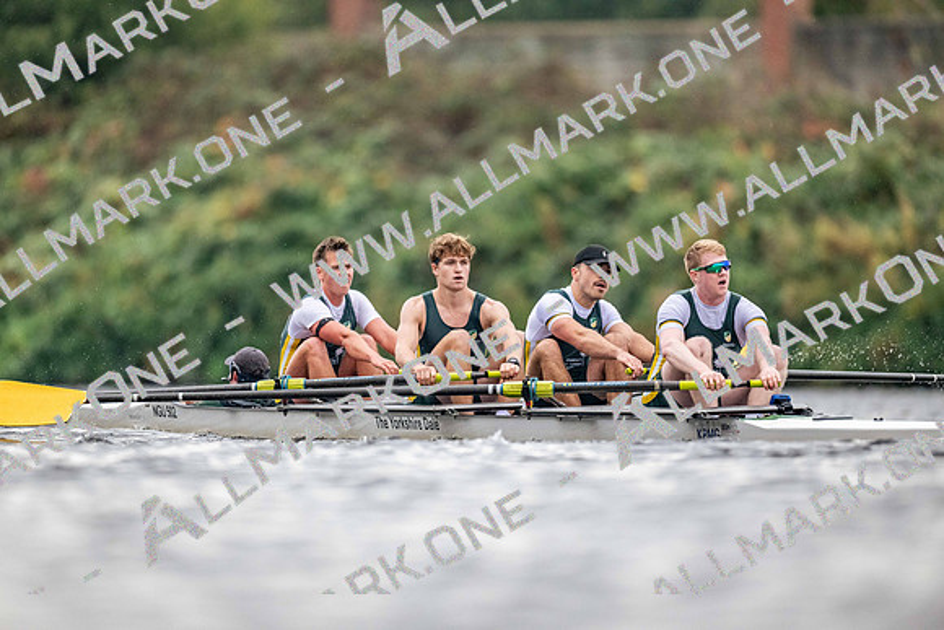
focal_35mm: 600
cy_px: 315
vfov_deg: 2.3
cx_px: 472
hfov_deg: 3.4
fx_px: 15736
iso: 3600
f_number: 4
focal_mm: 600
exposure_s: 1/2500
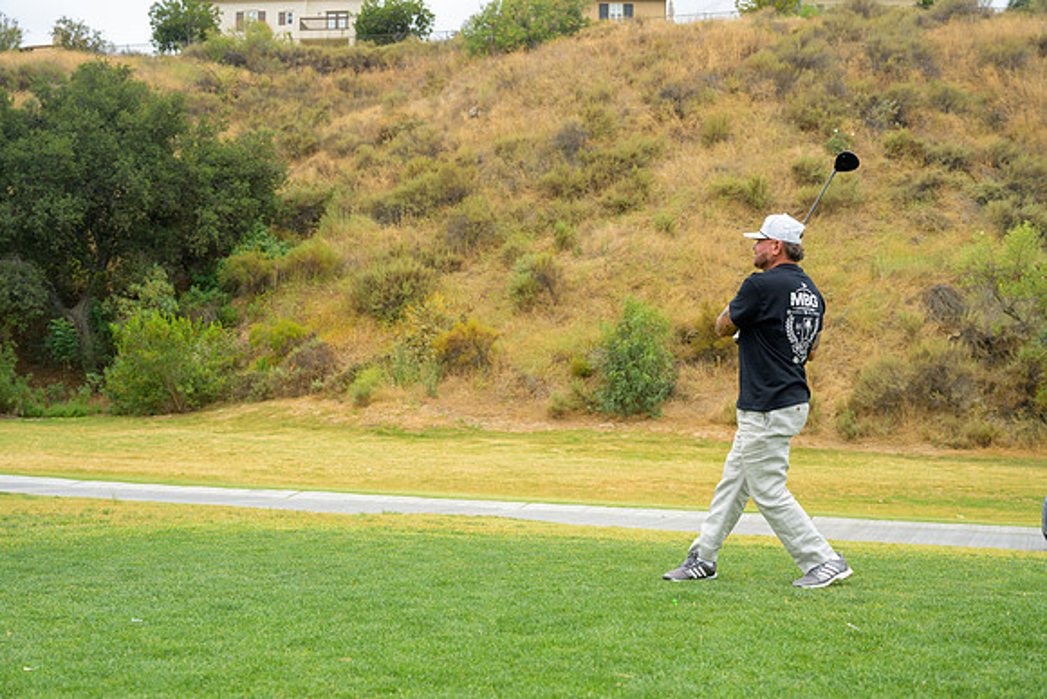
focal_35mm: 46
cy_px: 350
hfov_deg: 42.7
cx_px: 524
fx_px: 1338
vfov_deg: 29.3
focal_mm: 46
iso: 800
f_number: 4
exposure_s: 1/2500
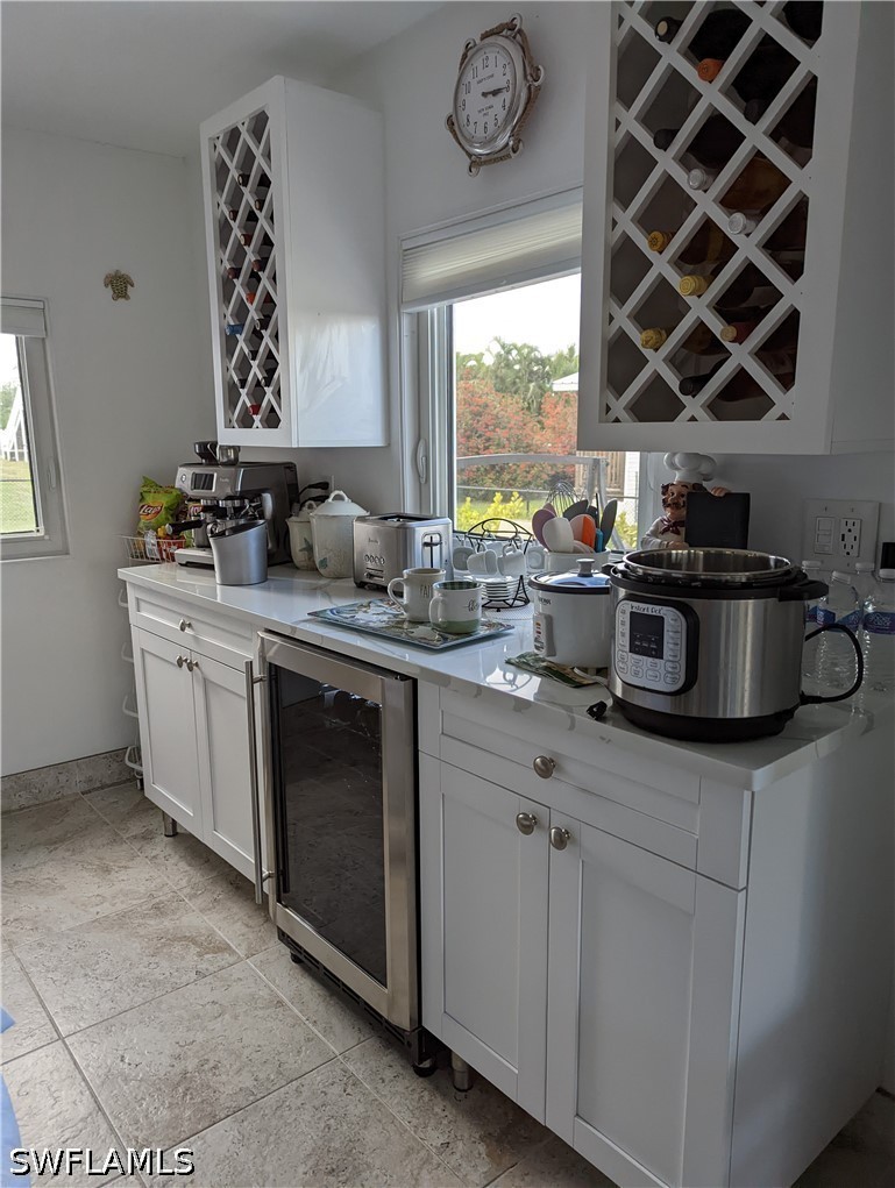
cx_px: 448
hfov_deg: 56.9
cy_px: 594
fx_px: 825
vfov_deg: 71.5
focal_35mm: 24
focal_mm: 6.81
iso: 585
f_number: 1.85
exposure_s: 1/460
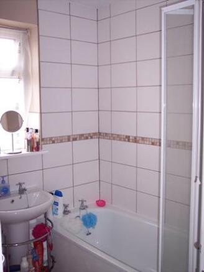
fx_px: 306
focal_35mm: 39
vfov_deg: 47.9
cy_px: 136
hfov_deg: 36.8
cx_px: 102
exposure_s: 1/60
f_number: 2.8
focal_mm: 8
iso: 100
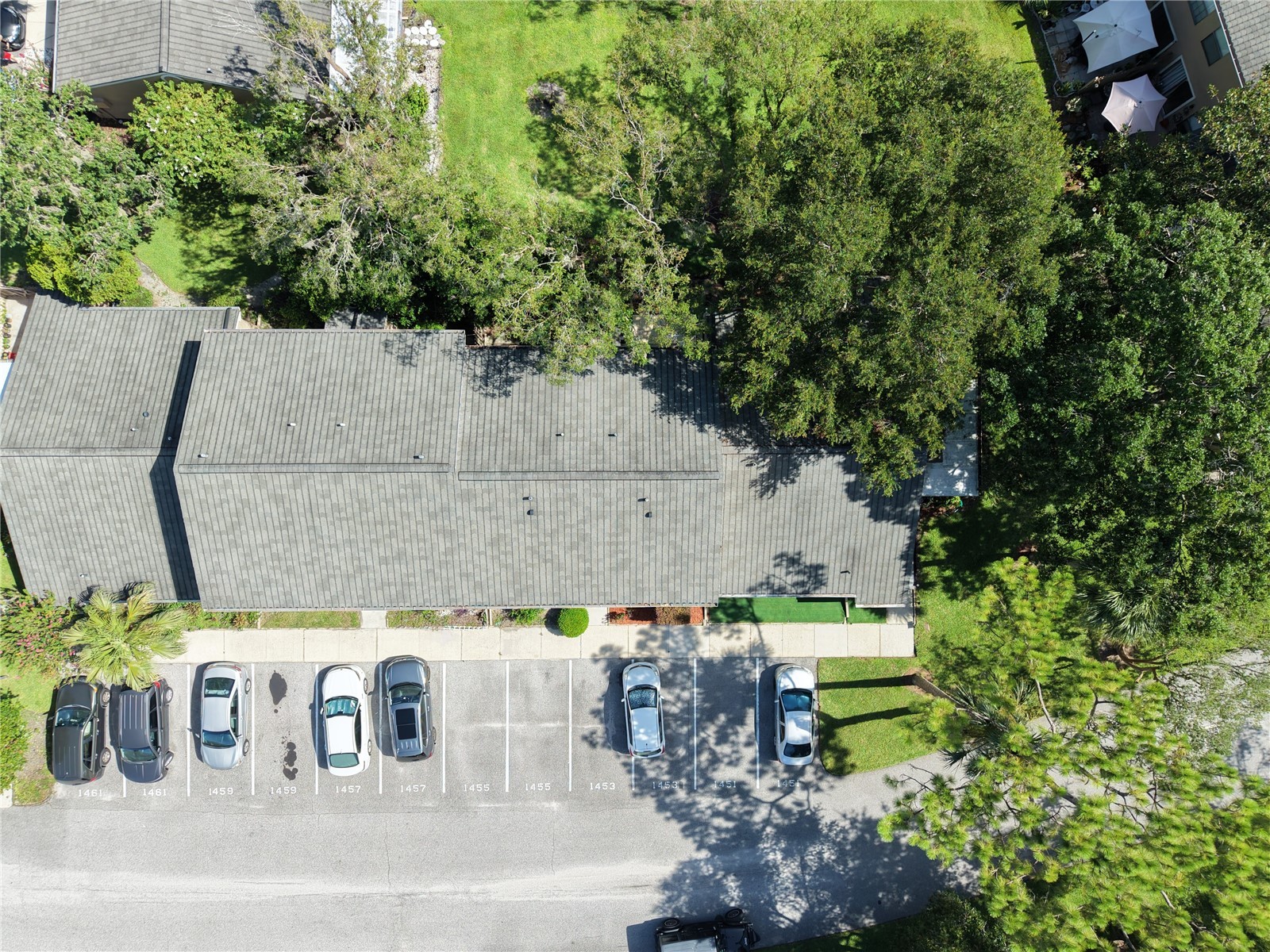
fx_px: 881
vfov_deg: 56.8
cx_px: 635
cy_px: 476
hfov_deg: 71.6
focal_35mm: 24
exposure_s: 1/3000
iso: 280
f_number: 1.8
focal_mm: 8.67
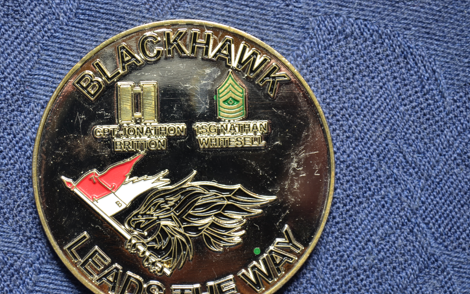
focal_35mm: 105
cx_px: 180
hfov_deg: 19.9
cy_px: 179
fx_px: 1340
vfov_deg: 12.5
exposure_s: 1/2
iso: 160
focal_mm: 55
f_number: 8
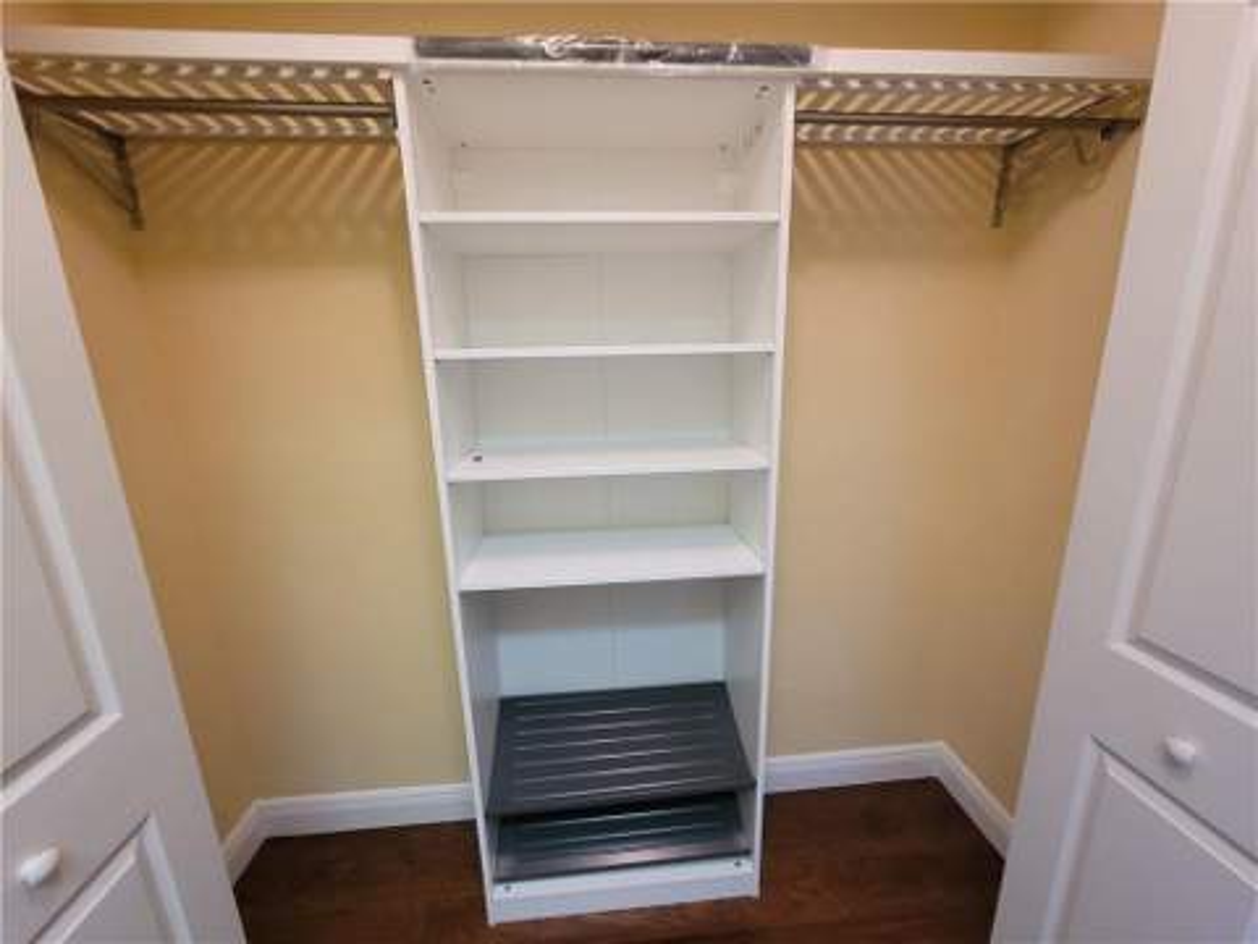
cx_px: 629
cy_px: 472
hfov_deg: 106.2
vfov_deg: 89.9
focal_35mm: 13
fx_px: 472
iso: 400
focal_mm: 2.2
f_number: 2.2
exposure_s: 1/30
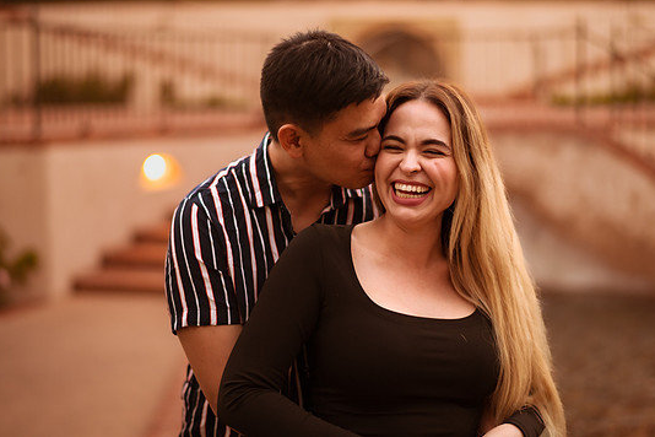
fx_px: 1146
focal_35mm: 63
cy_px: 201
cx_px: 341
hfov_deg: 31.9
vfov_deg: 21.6
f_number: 1.4
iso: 1250
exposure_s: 1/500
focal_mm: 58
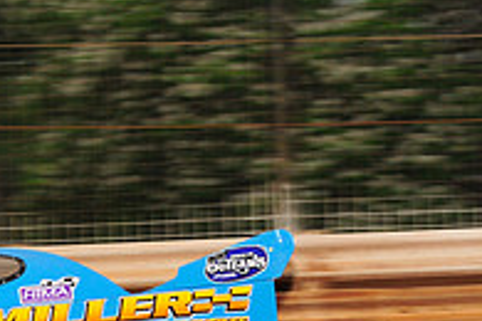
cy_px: 417
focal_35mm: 273
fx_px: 3655
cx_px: -166
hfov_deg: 7.5
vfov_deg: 5.0
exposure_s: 1/320
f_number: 8
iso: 1000
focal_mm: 92
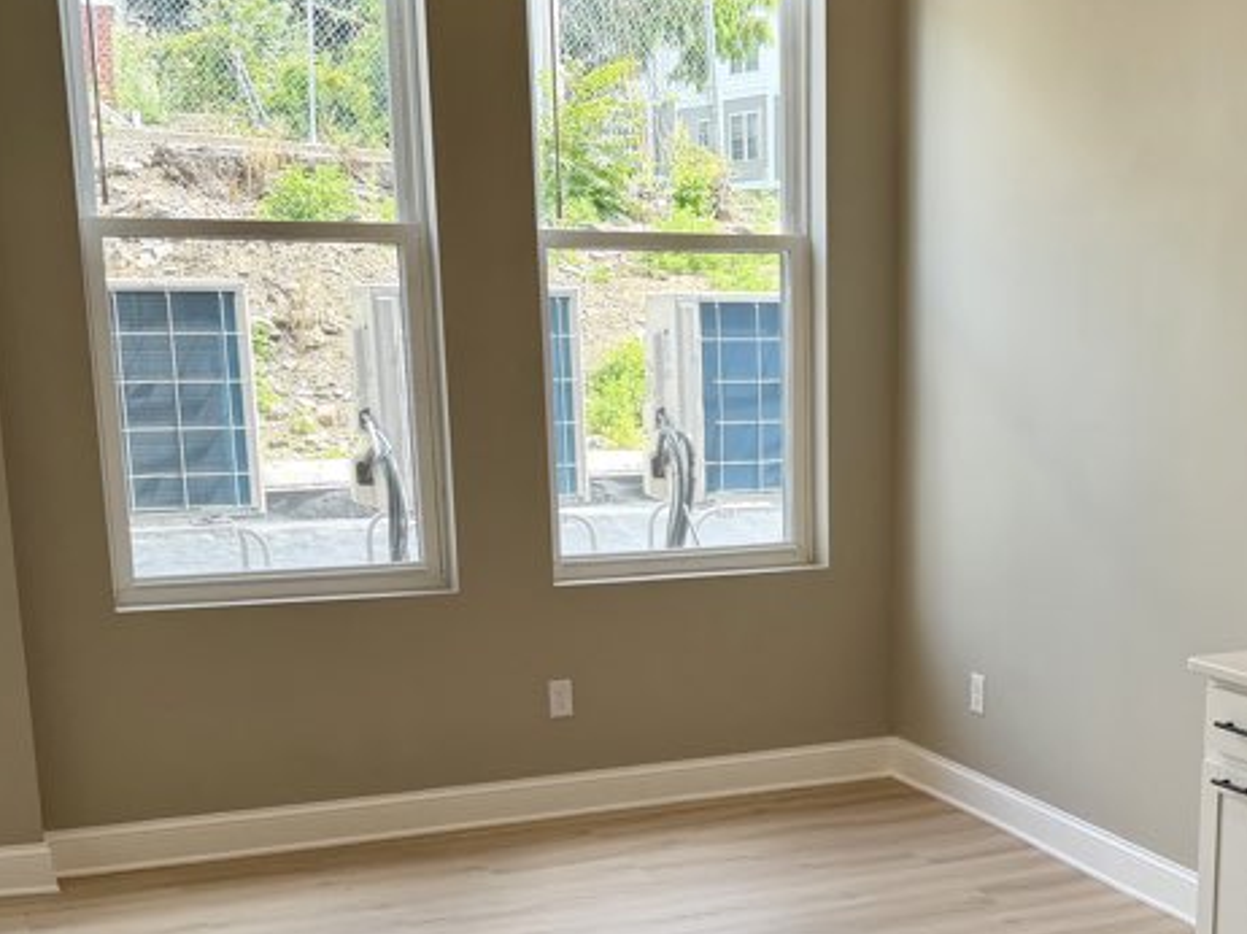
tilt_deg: -13.4
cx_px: 845
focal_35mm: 52
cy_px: 759
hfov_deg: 36.4
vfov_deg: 27.4
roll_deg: +0.3
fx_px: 1872
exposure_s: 1/315
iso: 100
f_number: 1.78
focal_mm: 6.76
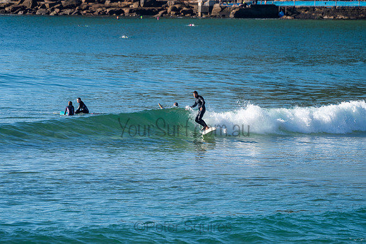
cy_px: 119
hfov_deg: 5.1
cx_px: 187
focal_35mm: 407
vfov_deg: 3.4
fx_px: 4139
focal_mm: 340
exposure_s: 1/500
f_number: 5.6
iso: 90
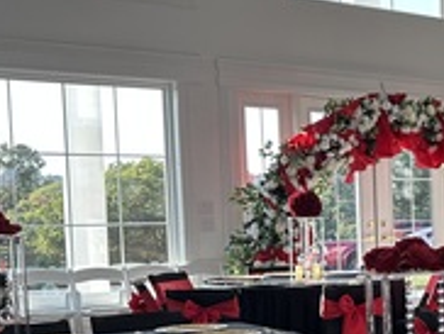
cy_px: 288
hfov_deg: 21.9
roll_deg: +0.4
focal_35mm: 79
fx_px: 1015
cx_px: 600
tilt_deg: -4.7
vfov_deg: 18.5
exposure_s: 1/350
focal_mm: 6.86
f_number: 1.78
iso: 80
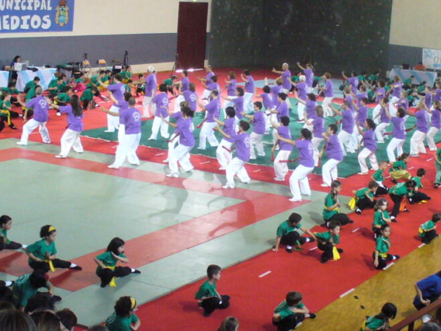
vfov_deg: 19.7
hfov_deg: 25.9
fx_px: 956
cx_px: 257
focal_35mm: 75
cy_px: 147
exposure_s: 1/30
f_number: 2.8
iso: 250
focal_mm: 6.1
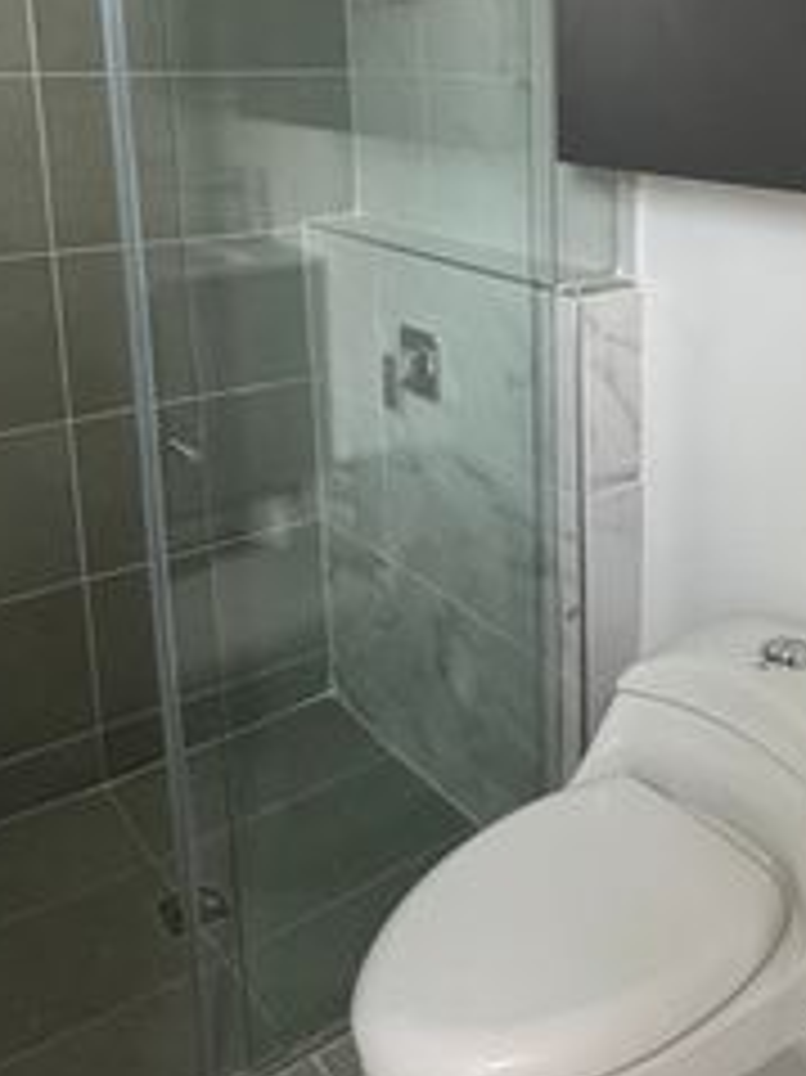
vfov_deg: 46.5
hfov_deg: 35.7
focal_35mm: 39
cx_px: 630
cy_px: 299
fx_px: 1212
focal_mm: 2.22
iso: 320
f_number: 2.2
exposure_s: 1/74
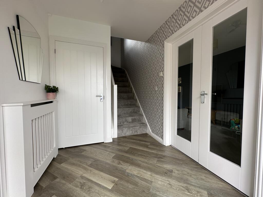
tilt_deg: -1.7
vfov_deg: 85.7
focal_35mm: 14
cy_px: 98
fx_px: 106
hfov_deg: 102.1
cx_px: 132
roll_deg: -0.5
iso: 40
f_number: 2.2
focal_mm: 2.22
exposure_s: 1/99
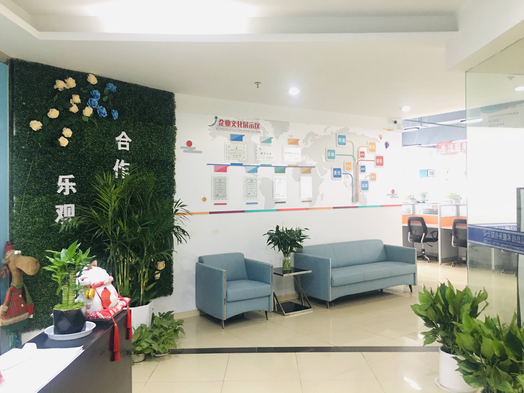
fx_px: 439
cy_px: 196
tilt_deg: +1.1
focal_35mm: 29
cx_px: 262
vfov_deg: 48.2
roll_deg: +0.3
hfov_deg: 61.7
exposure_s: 1/8
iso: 100
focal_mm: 4.15
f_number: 2.2
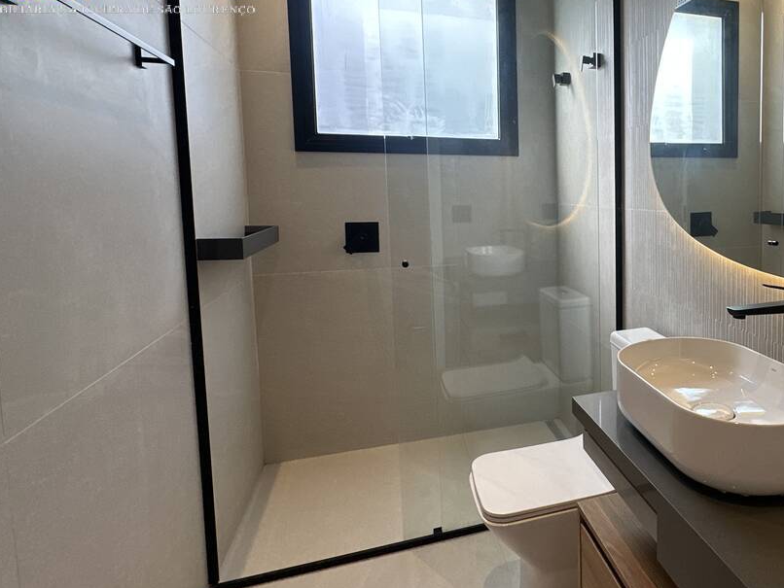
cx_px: 617
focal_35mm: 25
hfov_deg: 63.9
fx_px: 566
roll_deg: -0.1
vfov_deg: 54.5
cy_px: 237
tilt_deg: -4.4
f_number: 2.2
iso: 64
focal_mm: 2.22
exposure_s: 1/120
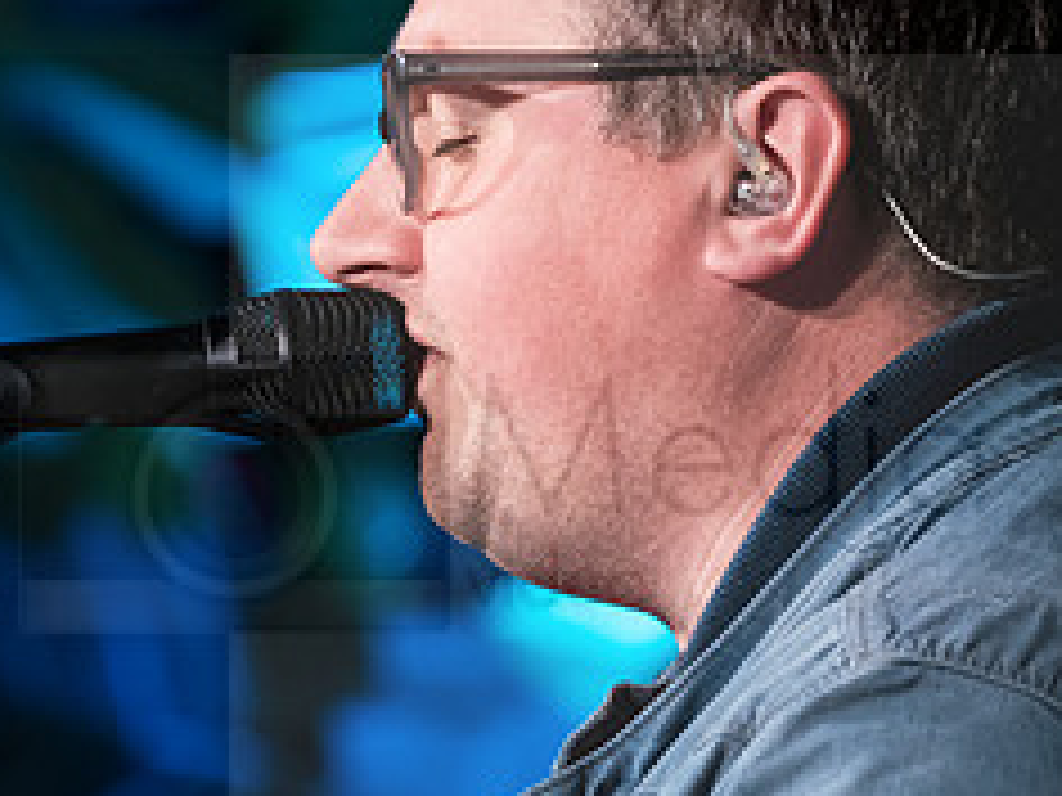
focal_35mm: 1077
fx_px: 33042
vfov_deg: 1.4
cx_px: 231
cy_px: 513
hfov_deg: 1.8
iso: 4000
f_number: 5.6
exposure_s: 1/125
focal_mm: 400
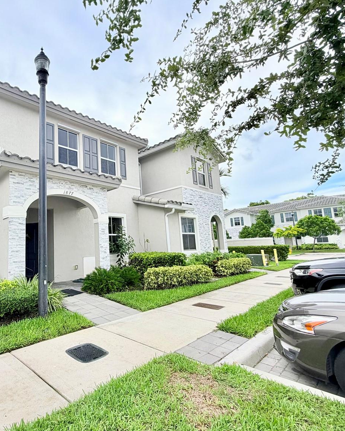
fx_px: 242
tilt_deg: +8.4
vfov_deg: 83.3
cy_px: 217
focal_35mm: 19
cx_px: 100
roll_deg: +1.0
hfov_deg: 67.7
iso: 32
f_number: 2.2
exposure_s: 1/770
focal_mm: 2.22
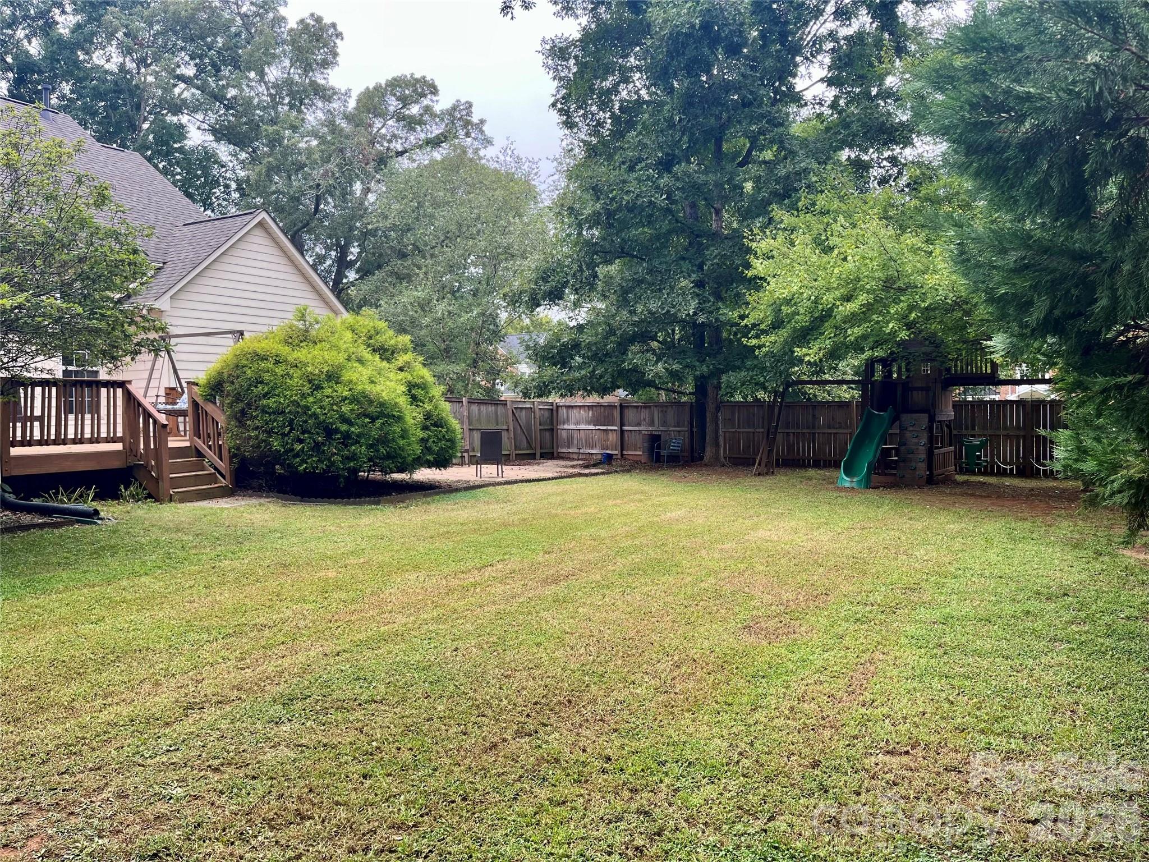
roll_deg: +1.5
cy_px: 431
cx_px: 574
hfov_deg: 67.3
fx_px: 863
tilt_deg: -2.4
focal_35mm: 26
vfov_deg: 53.1
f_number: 1.6
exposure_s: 1/157
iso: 40
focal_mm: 5.1
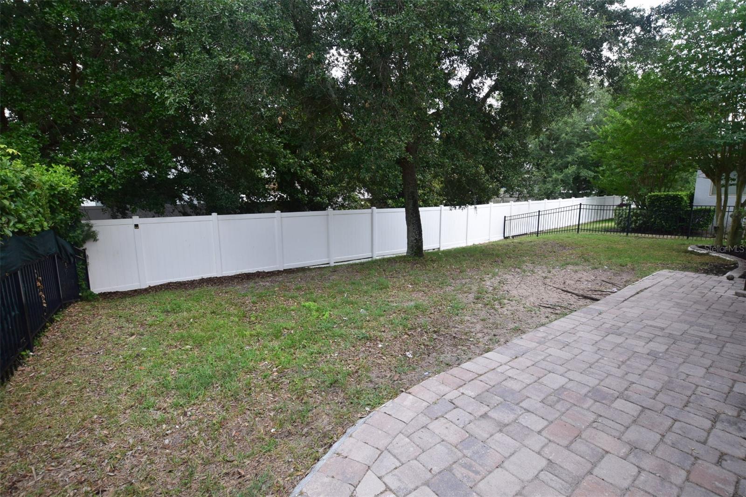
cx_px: 373
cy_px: 248
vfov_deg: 77.3
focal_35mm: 15
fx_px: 311
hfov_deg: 100.4
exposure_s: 1/125
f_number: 9
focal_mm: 10
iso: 400
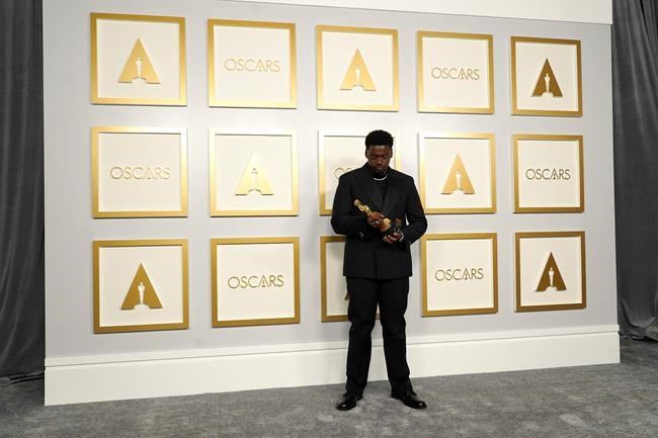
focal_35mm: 26
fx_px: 475
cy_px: 219
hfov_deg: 69.4
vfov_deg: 49.5
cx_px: 329
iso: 1250
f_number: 5.6
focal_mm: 26
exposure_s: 1/500
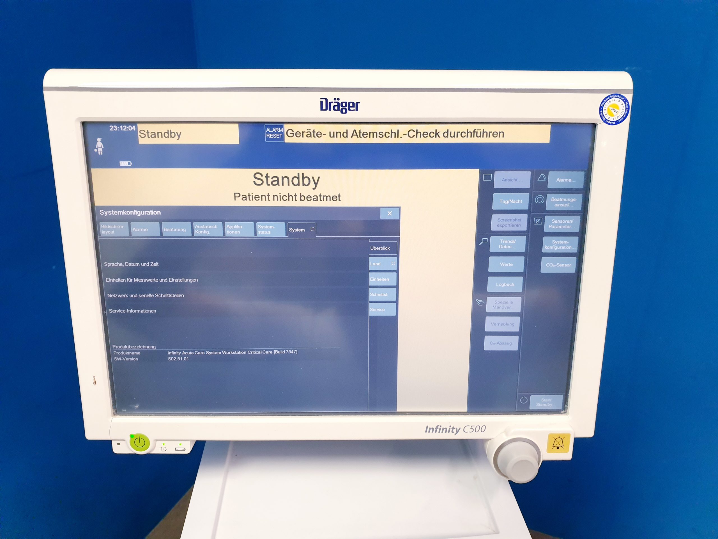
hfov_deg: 67.3
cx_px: 359
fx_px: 539
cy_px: 270
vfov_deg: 53.1
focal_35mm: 26
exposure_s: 1/50
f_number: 2.4
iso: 320
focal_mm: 4.3
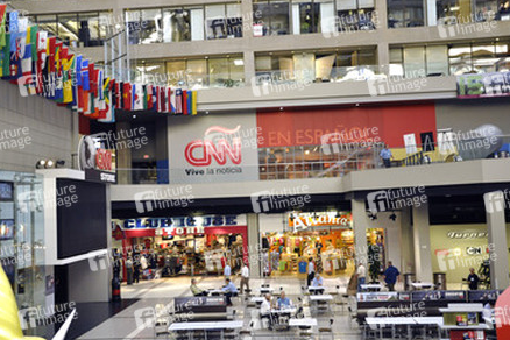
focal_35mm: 39
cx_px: 249
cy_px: 170
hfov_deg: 50.1
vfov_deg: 34.6
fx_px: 546
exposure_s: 1/80
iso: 1000
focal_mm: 25
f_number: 4.5
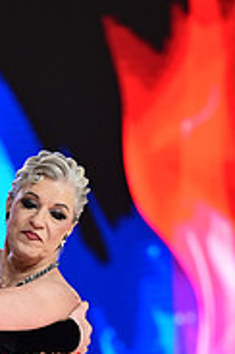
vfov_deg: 5.2
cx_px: -8
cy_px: 487
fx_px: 3882
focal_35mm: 395
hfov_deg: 3.5
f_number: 2.8
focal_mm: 125
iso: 1600
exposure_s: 1/400
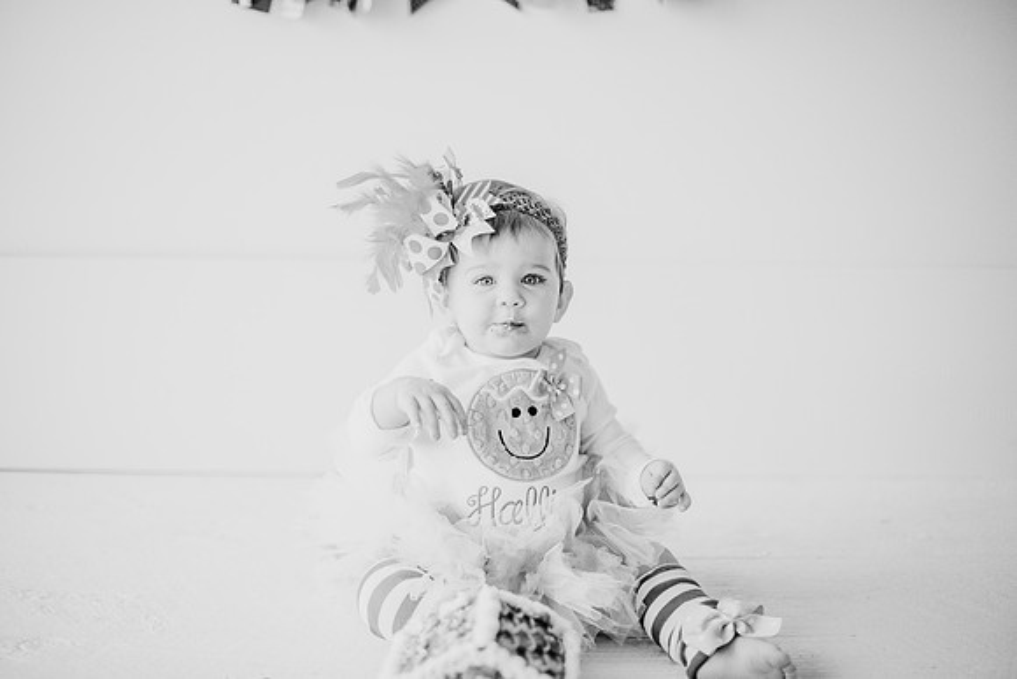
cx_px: 508
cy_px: 340
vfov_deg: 27.0
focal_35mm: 50
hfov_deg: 39.6
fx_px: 1413
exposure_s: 1/640
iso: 640
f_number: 1.8
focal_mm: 50
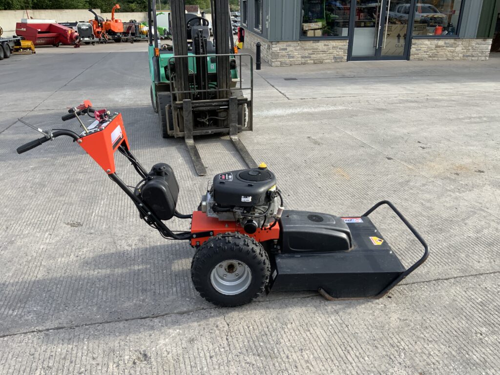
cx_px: 250
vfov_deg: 48.2
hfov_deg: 61.7
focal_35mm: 29
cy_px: 188
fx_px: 419
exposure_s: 1/365
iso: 16
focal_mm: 3
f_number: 1.8
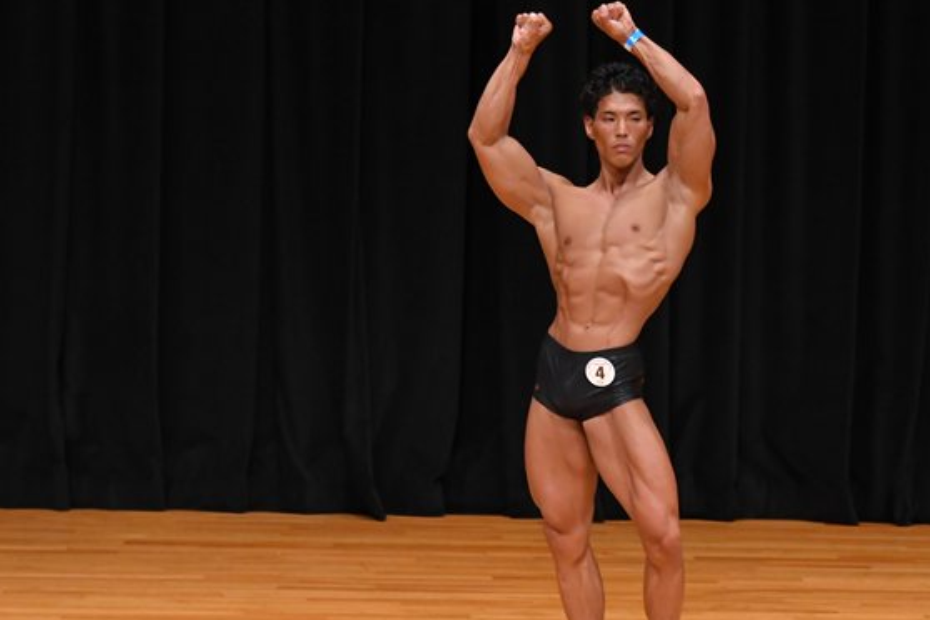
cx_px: 632
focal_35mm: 354
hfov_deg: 5.8
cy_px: 337
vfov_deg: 3.9
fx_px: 9144
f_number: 5.6
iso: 3200
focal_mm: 170
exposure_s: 1/400
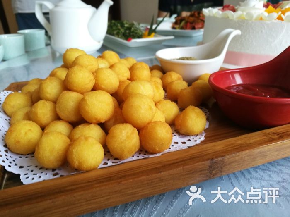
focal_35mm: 27
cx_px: 145
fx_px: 226
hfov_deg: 65.3
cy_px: 108
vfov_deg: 51.4
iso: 160
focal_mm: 4.5
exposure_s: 1/50
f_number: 2.2
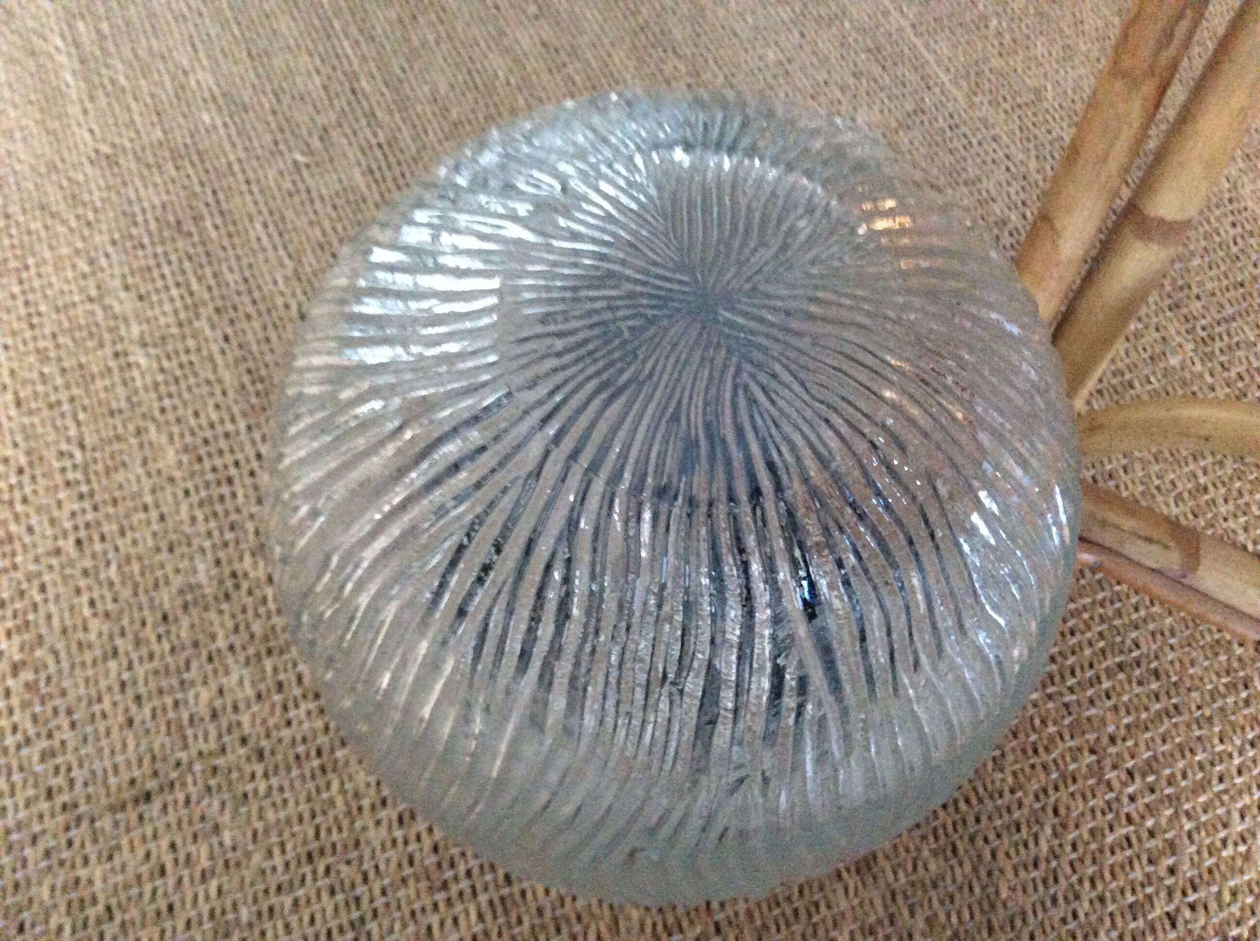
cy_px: 470
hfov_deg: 56.9
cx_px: 630
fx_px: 1163
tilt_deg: -59.6
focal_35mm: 32
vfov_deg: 44.1
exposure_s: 1/17
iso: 400
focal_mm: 3.3
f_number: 2.4
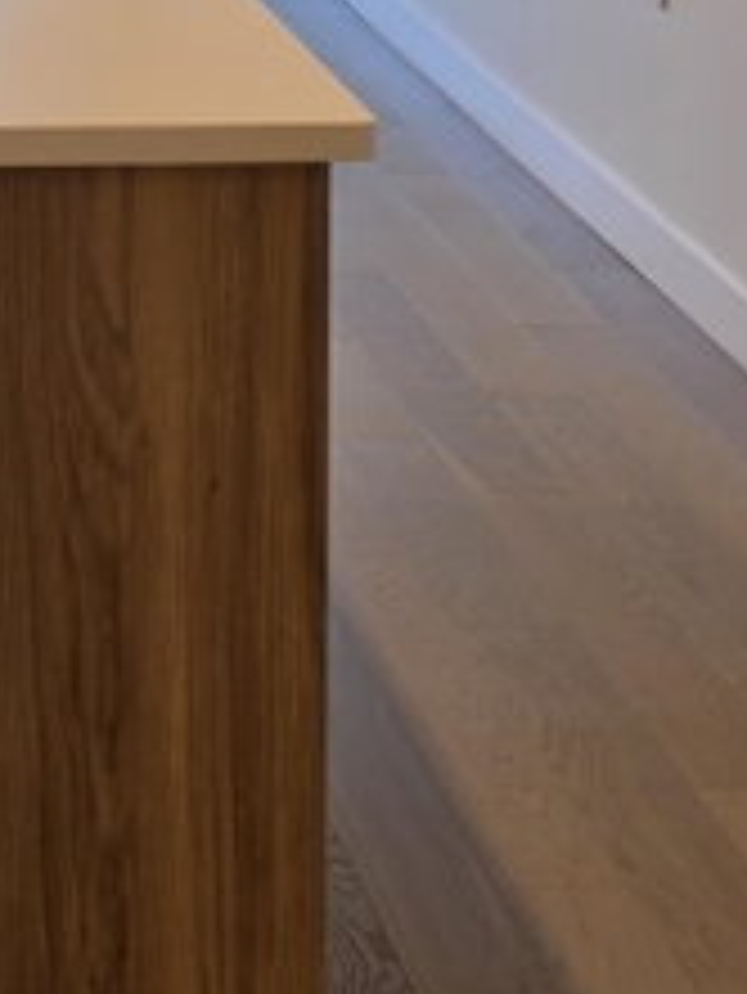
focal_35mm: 111
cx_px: -387
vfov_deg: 16.8
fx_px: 3191
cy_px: -268
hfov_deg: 12.6
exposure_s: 1/120
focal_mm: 6.5
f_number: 1.4
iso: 25
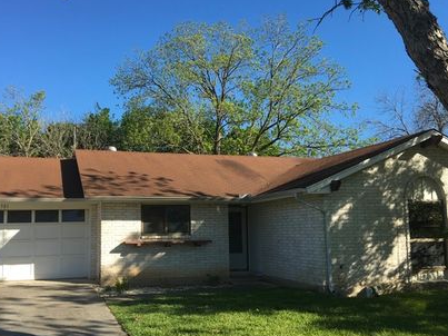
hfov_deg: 50.9
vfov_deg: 39.6
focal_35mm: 36
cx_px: 173
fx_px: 466
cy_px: 186
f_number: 2.2
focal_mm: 4.15
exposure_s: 1/962
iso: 25
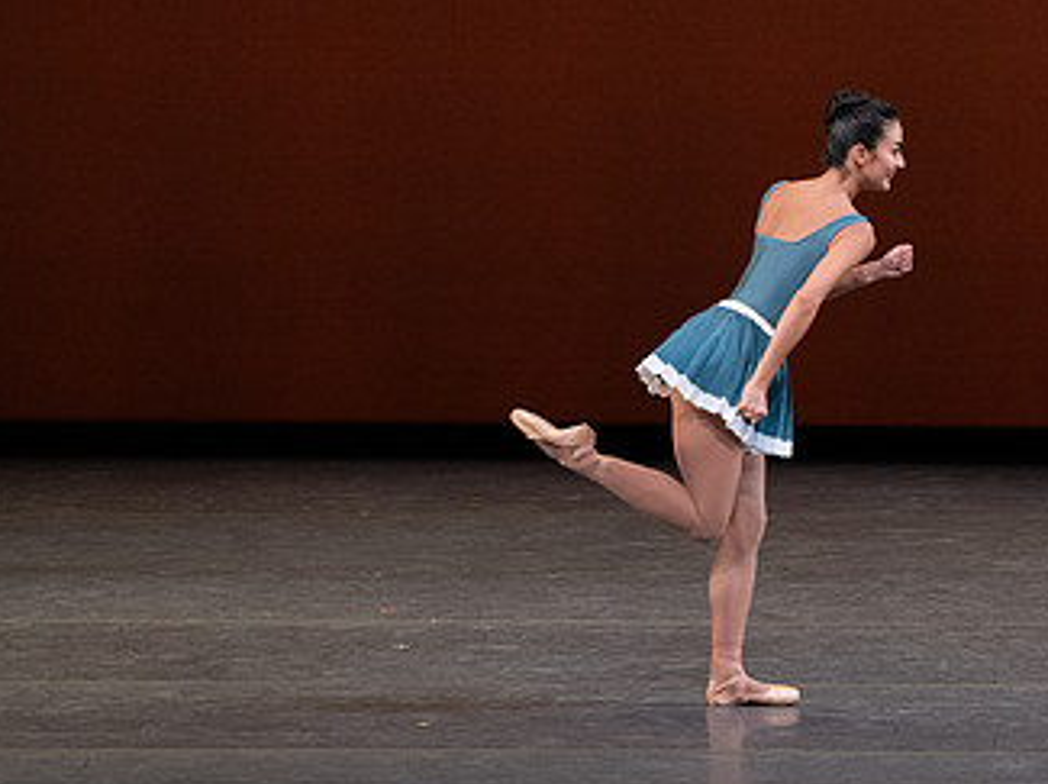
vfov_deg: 3.0
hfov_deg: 4.0
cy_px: 260
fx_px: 14970
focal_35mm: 495
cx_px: 764
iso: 5000
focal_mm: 288
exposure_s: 1/400
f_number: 9
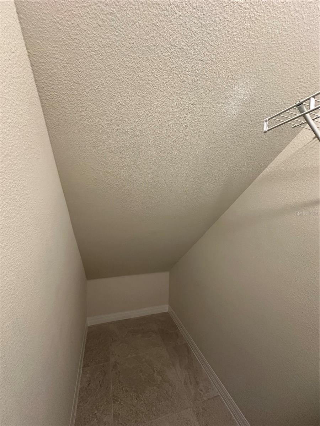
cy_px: 213
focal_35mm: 14
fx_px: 173
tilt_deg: -1.6
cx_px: 160
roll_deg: -1.9
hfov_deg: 85.7
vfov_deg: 102.1
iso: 500
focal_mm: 2.22
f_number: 2.2
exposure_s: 1/60
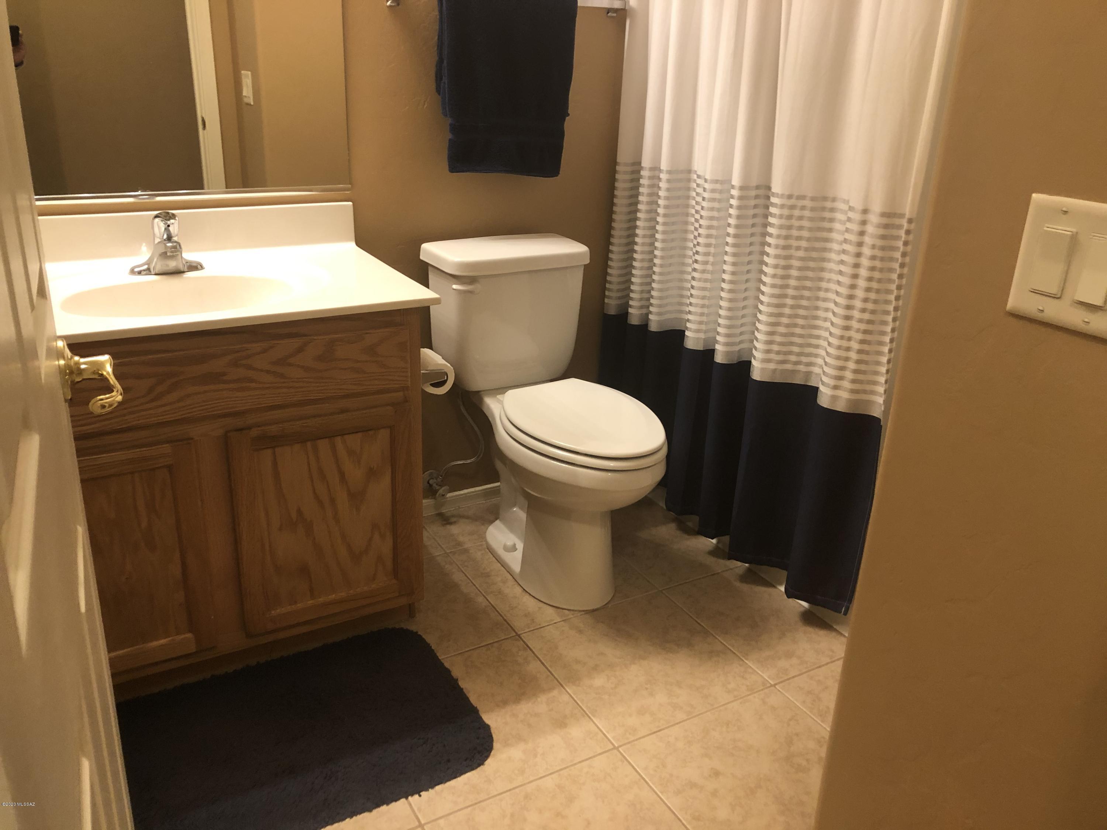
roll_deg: -3.7
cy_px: 415
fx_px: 895
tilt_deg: -22.9
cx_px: 554
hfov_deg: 63.4
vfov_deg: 49.7
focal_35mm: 28
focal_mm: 3.99
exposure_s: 1/15
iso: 64
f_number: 1.8
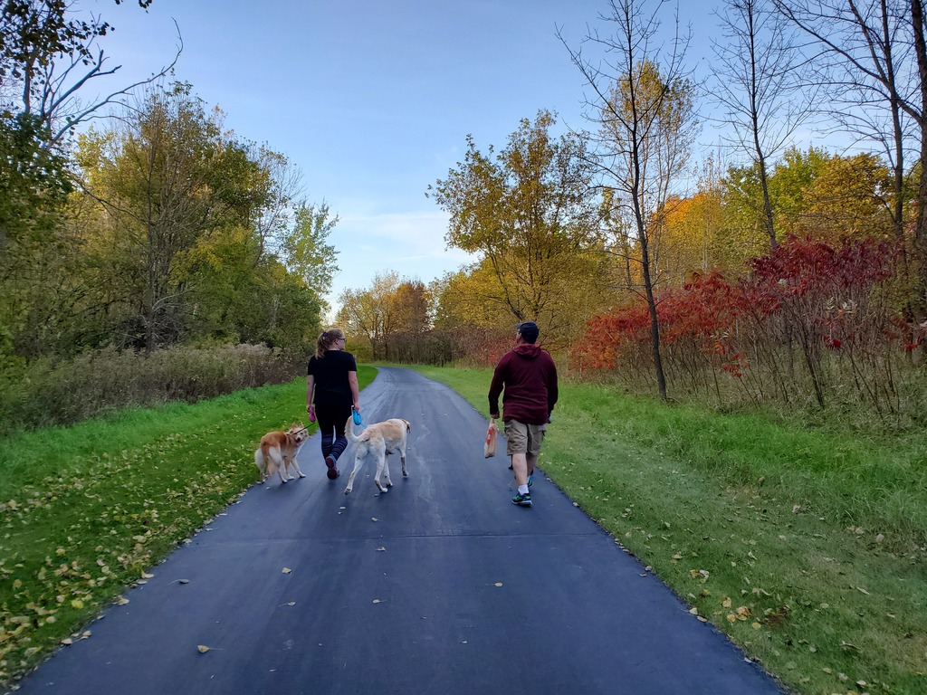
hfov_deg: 67.3
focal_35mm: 26
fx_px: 696
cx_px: 464
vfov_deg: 53.1
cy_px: 348
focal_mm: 4.3
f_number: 2.4
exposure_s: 1/261
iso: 50
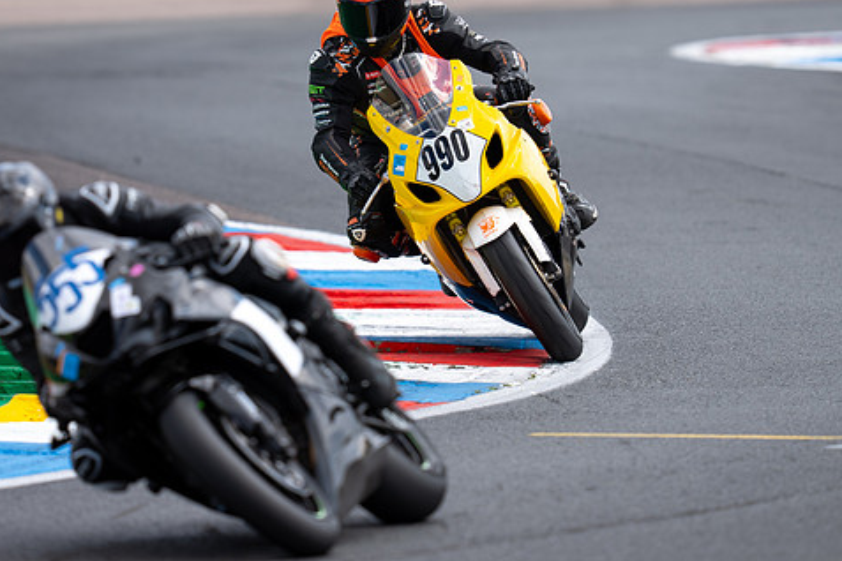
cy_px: 174
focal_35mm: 559
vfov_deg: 2.5
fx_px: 13073
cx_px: 456
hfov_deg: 3.7
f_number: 4
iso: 64
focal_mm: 400
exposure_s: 1/500
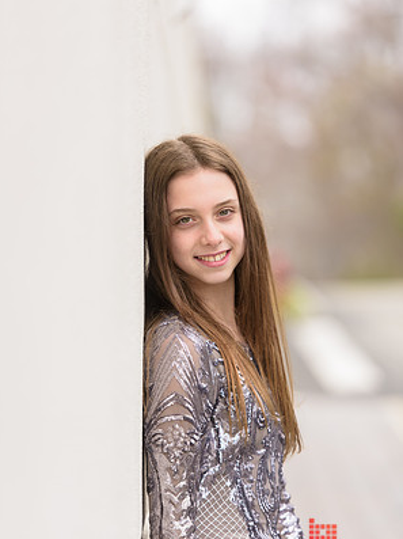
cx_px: 201
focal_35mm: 180
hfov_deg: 8.2
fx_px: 2799
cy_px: 282
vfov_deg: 11.0
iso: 400
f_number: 3.2
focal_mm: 165
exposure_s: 1/1000
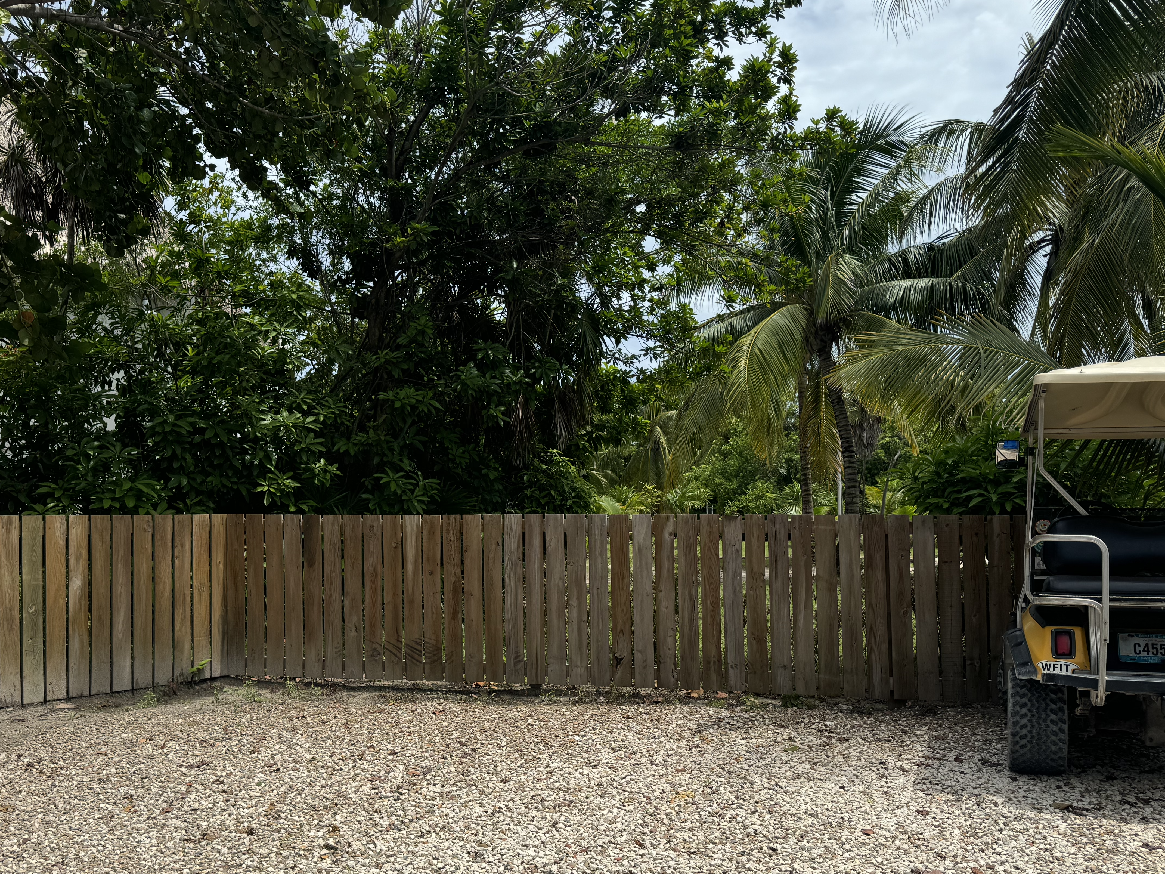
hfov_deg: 56.7
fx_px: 1077
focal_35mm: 32
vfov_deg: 43.9
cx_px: 528
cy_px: 523
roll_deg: +1.2
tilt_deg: -0.7
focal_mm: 6.76
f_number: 1.78
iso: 80
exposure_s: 1/5814
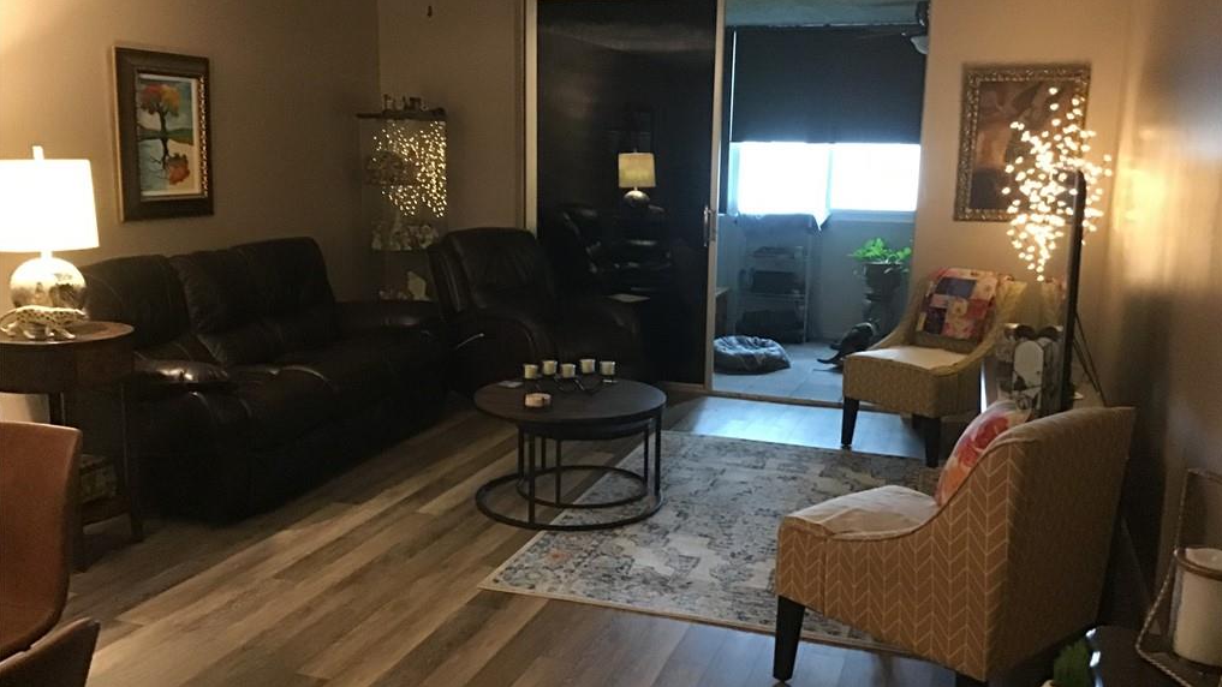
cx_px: 612
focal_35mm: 34
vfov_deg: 34.6
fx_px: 1102
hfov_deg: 58.0
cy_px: 342
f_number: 2.4
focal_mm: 3.3
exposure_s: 1/15
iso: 500
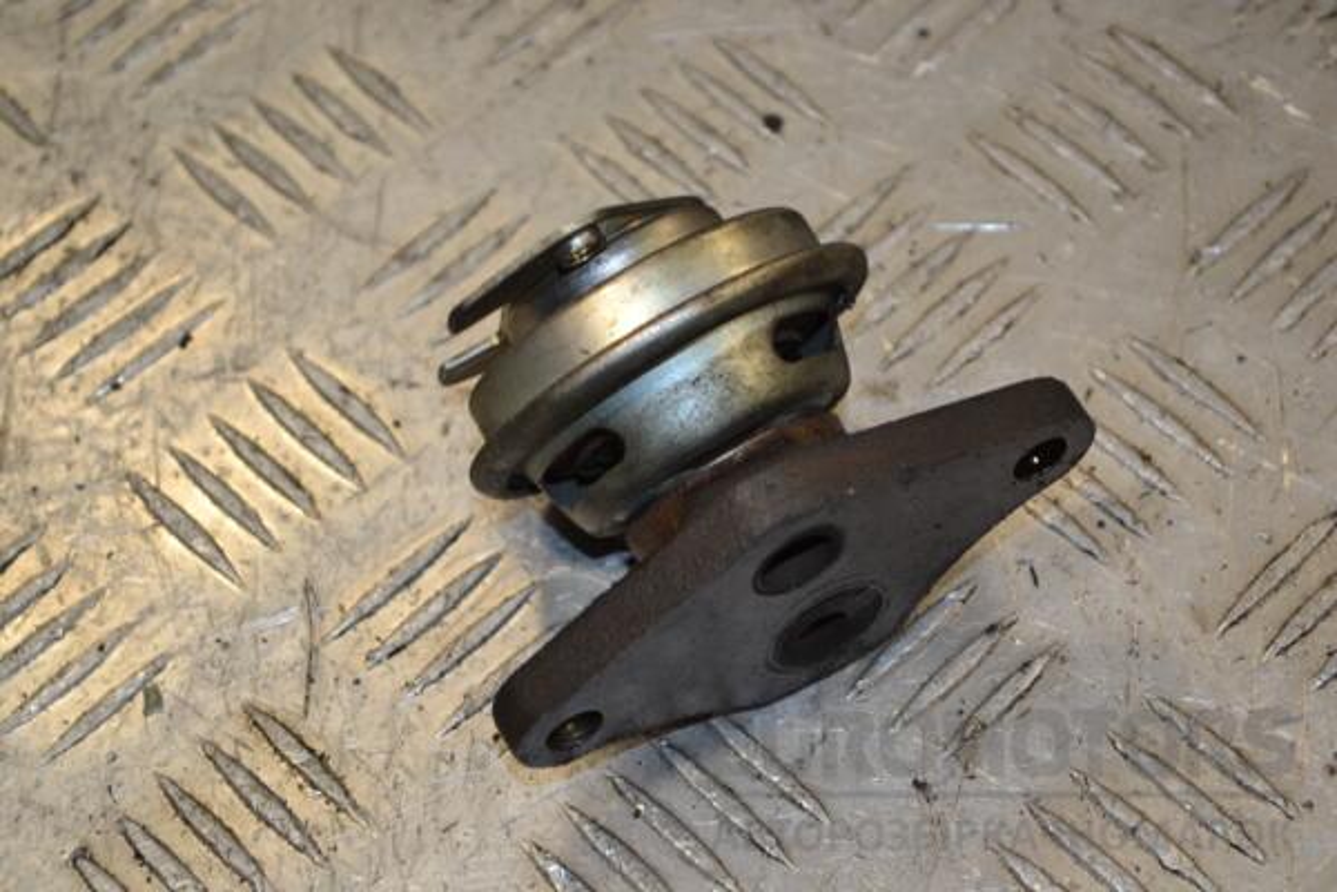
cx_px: 668
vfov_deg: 16.6
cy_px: 446
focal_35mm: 82
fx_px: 3064
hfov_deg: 24.6
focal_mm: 55
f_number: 5.6
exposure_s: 1/125
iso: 360
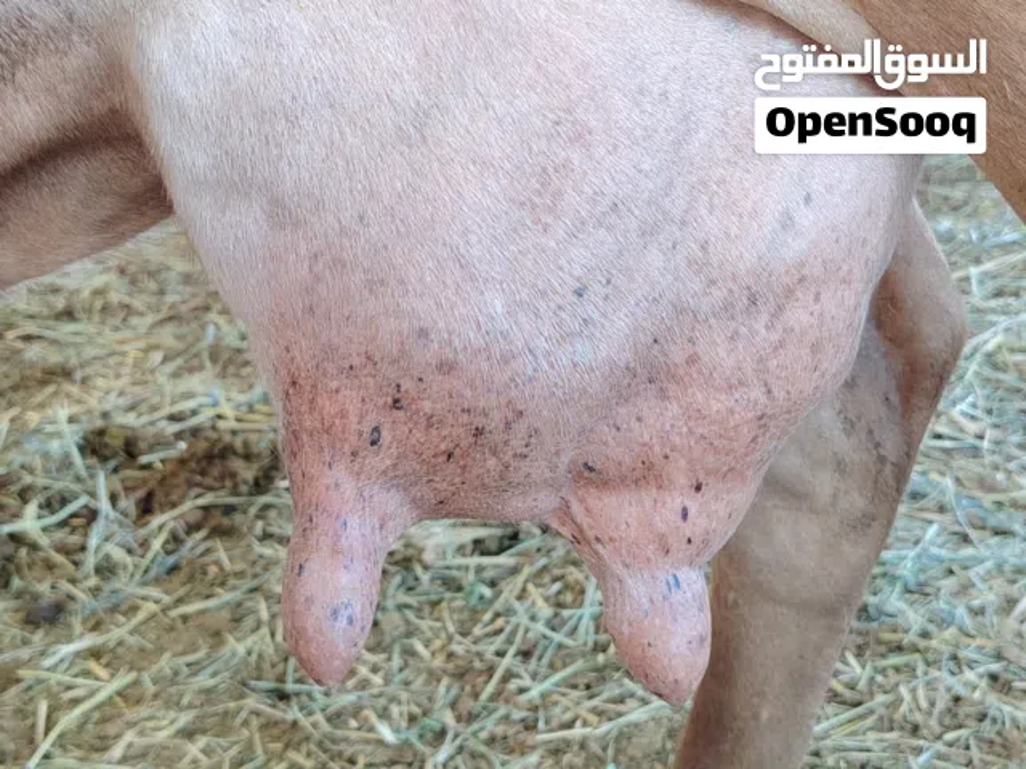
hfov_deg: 40.4
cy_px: 384
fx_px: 1393
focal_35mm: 47
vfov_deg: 30.9
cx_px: 513
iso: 1022
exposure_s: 1/100
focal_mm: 5.25
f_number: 1.75
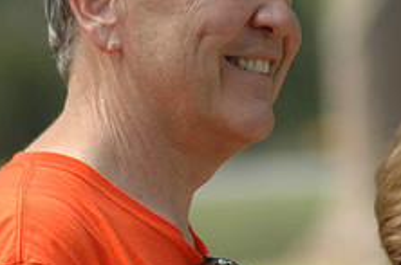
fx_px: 10448
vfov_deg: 1.5
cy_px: 114
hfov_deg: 2.2
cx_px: 247
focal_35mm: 940
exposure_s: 1/500
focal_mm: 240
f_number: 5.3
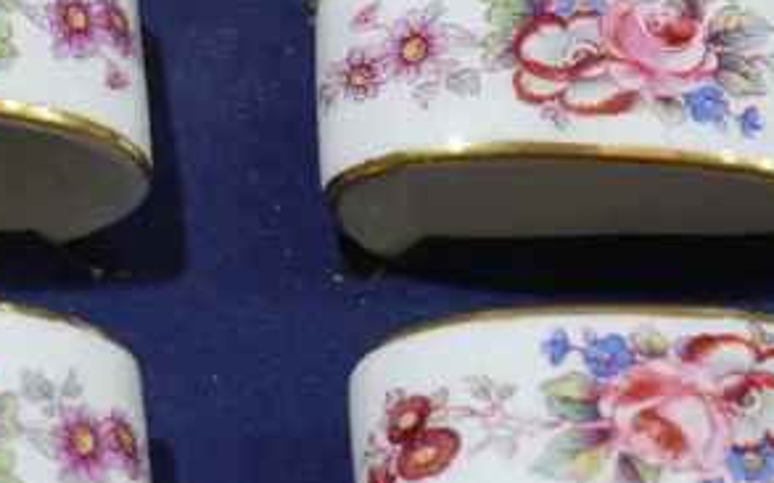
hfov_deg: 13.8
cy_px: 17
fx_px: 3121
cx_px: -122
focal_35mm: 148
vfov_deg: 8.8
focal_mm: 20
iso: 200
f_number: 4.4
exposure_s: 1/60
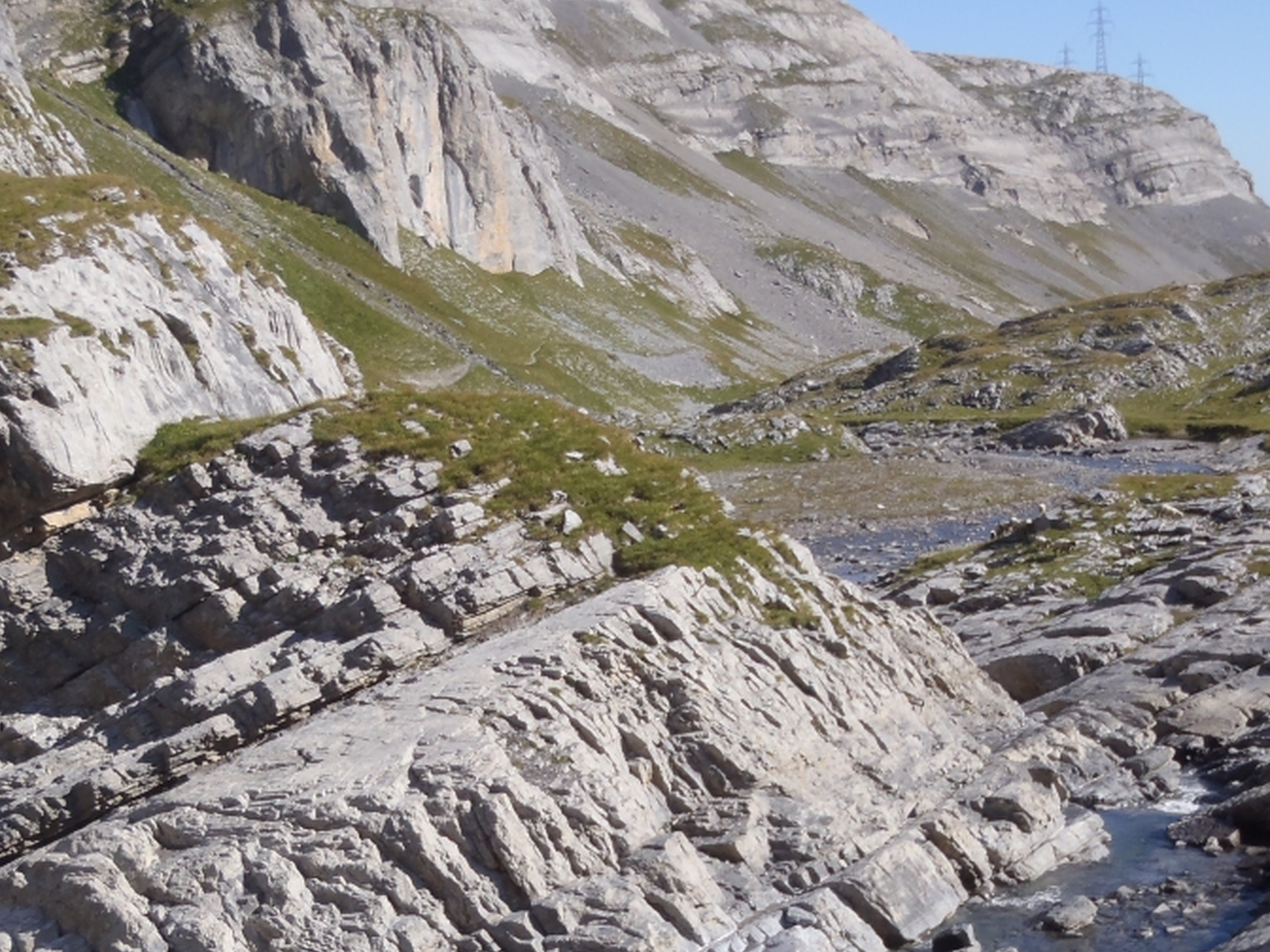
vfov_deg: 21.9
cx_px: 588
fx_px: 2458
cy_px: 603
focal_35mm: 67
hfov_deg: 29.0
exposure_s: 1/320
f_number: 5
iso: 80
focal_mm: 7.57
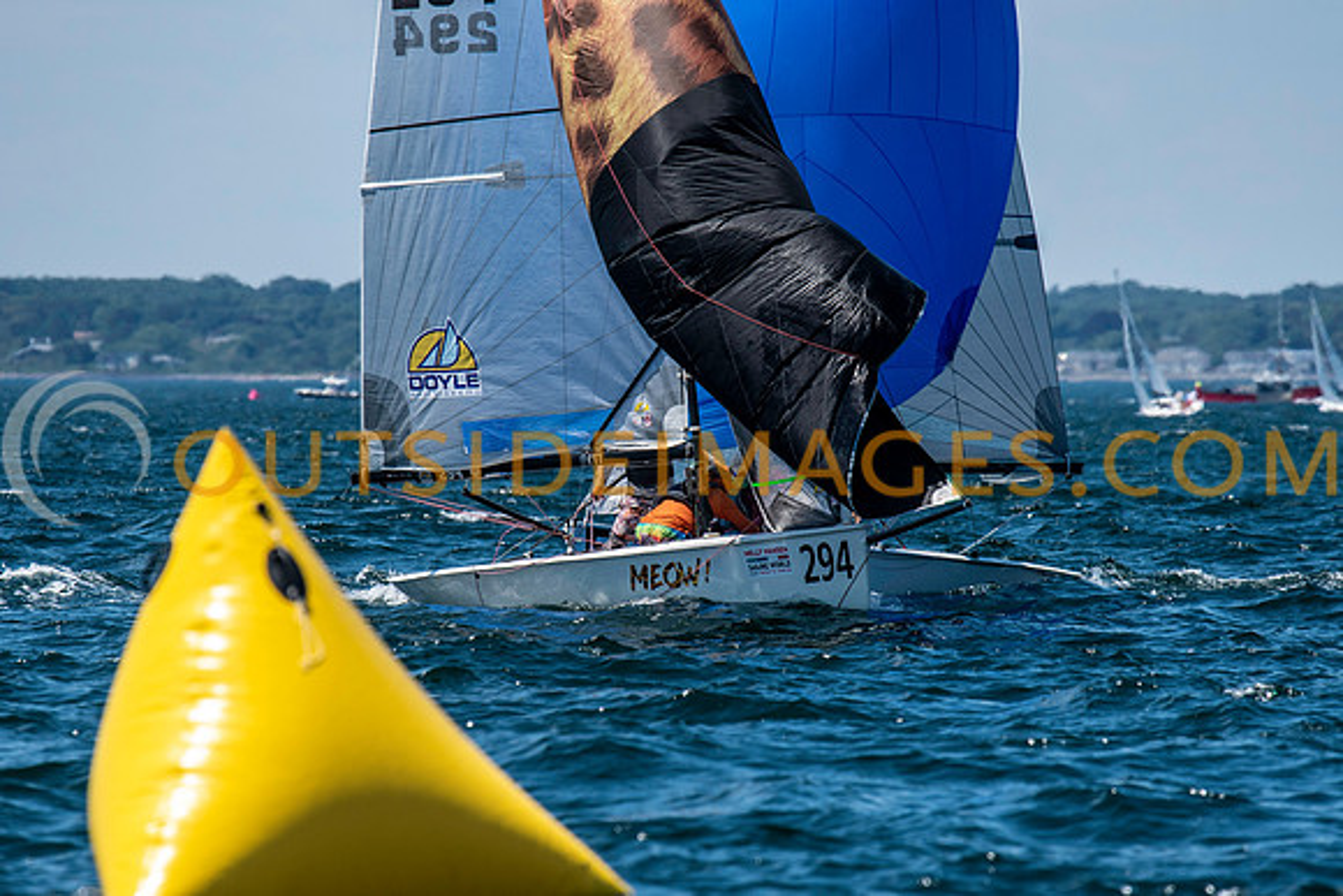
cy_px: 448
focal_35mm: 470
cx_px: 672
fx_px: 17542
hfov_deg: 4.4
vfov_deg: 2.9
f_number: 5.6
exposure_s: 1/2500
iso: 320
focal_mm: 300
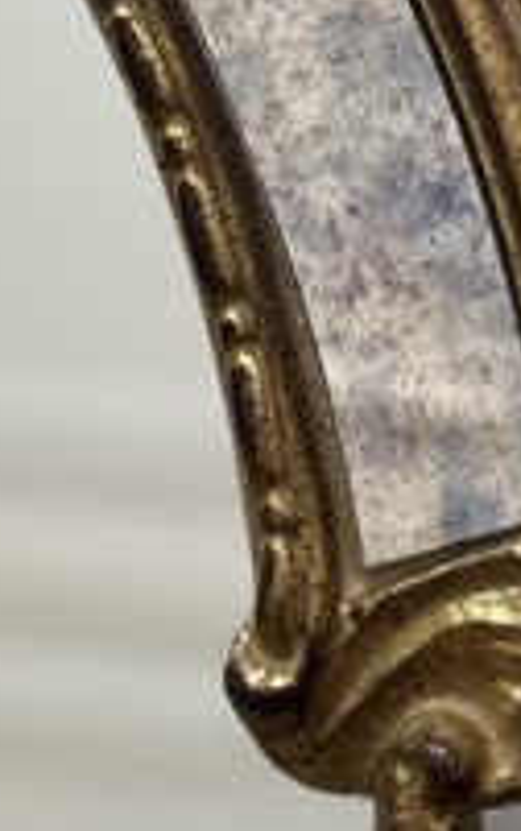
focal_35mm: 139
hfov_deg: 9.3
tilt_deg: +12.9
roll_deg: -3.1
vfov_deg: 13.4
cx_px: -180
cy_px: -682
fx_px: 3151
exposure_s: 1/100
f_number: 1.78
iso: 125
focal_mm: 6.86
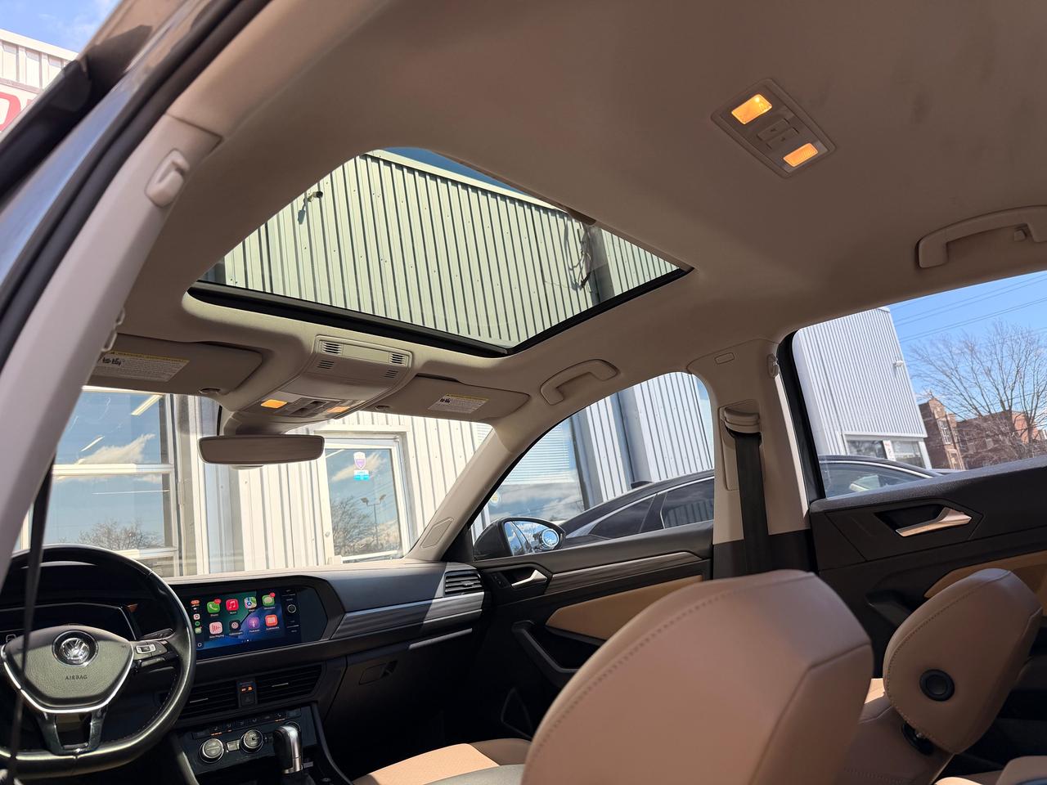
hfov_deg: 71.6
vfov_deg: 56.8
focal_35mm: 24
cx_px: 524
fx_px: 726
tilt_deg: +12.9
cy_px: 392
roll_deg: +9.9
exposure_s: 1/931
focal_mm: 6.76
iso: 100
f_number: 1.78
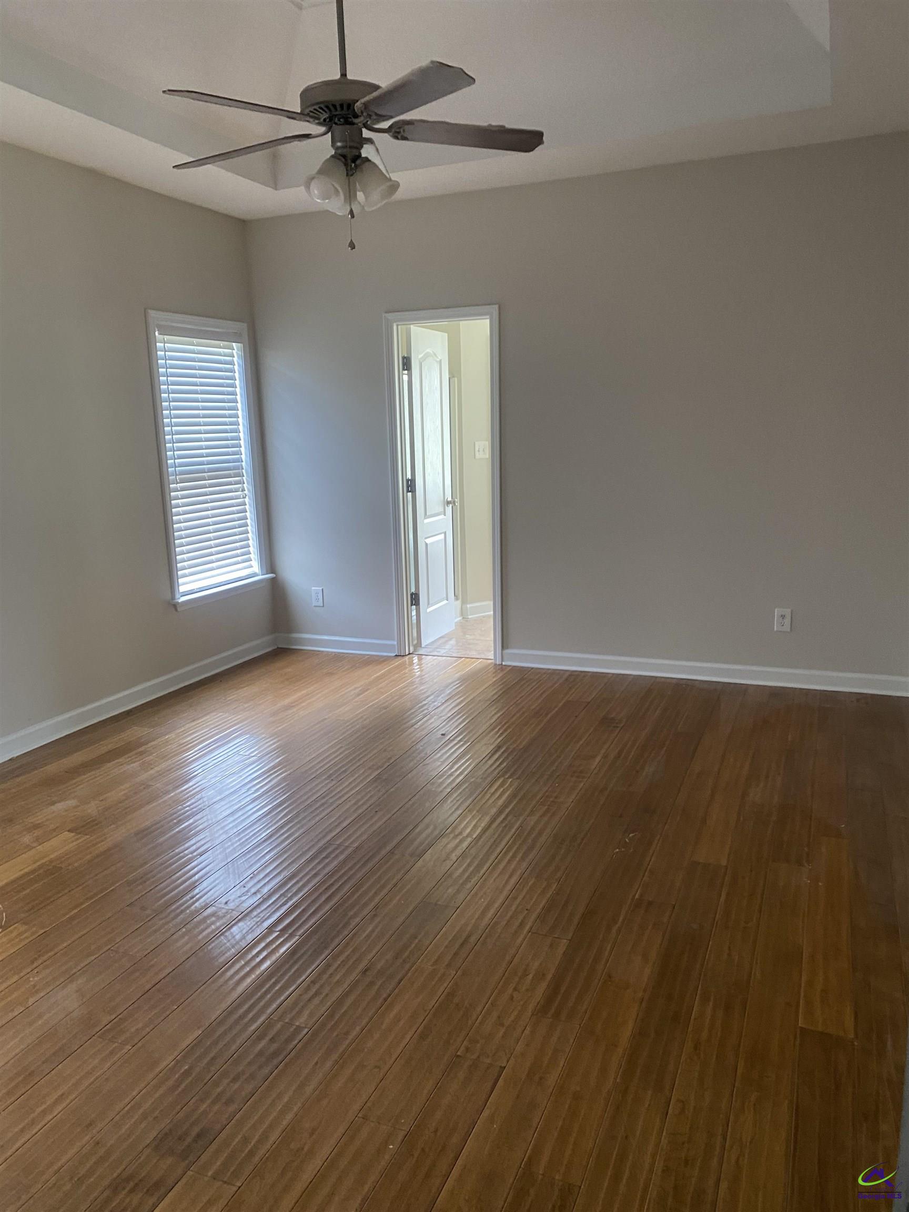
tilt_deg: -10.5
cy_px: 606
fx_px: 910
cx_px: 454
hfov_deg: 53.1
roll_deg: +0.3
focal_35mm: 26
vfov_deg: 67.3
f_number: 1.8
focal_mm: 4.25
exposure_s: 1/60
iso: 250
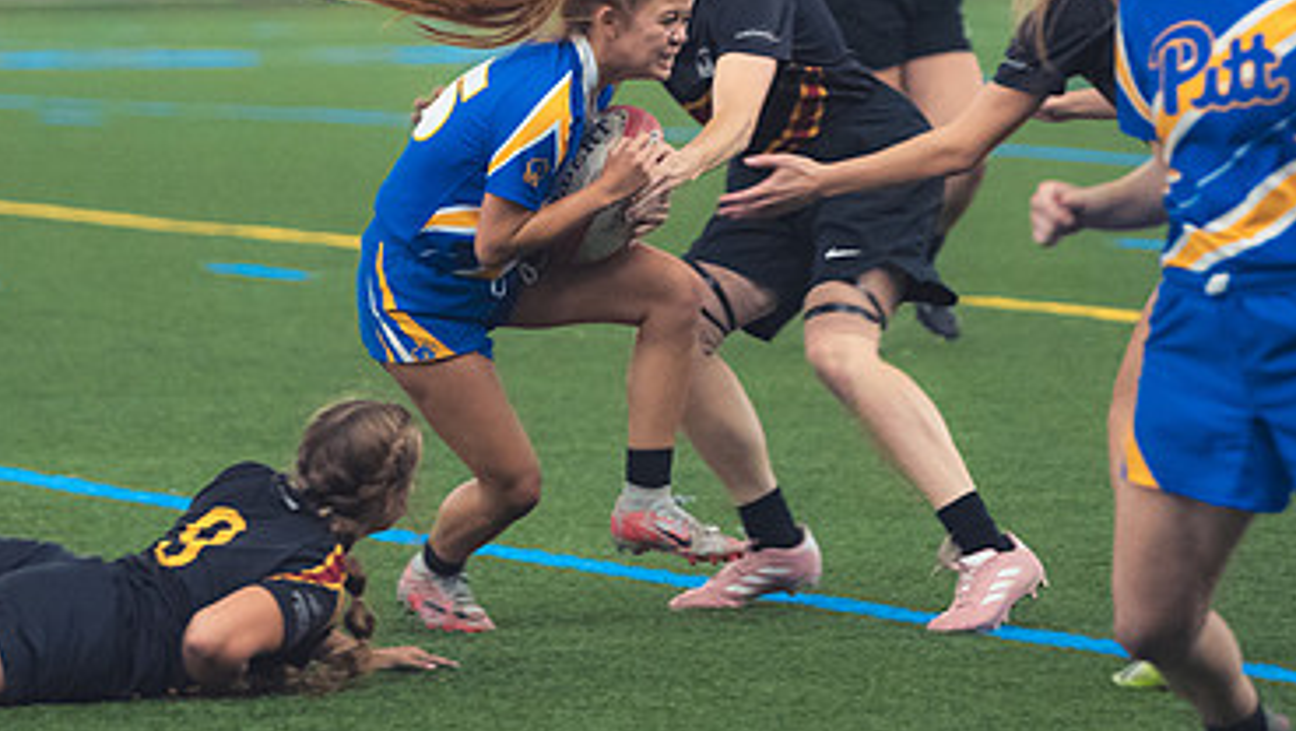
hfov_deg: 6.5
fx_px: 11415
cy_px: 183
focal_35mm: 332
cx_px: 474
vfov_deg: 3.7
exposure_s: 1/320
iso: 4000
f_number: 2.8
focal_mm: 135
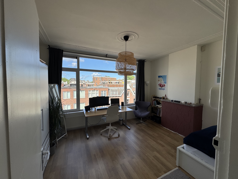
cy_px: 90
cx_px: 119
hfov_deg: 102.1
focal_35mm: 14
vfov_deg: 85.7
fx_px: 96
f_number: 2.2
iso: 40
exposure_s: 1/756
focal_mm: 2.22
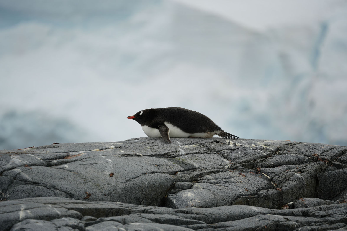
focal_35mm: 400
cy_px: 116
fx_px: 3855
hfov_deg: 5.2
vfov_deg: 3.4
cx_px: 174
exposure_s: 1/500
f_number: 6.3
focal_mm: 400
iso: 100
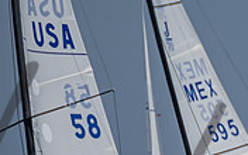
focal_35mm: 2907
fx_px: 19648
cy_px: 495
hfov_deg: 0.7
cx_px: 705
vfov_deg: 0.5
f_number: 6.3
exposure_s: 1/2500
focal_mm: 400
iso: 400
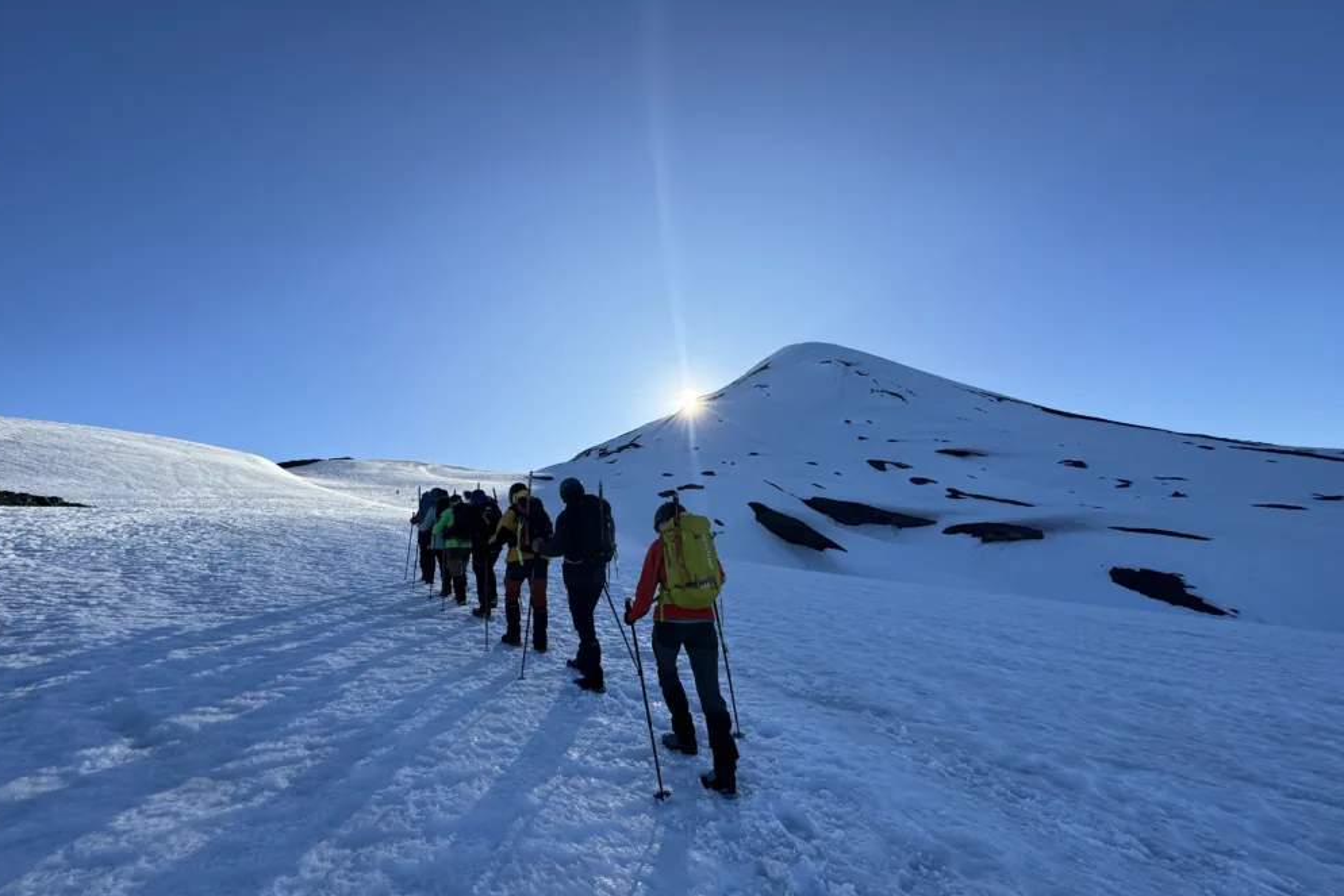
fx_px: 560
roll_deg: +4.2
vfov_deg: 77.2
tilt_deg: +11.3
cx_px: 653
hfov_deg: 100.4
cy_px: 485
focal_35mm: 15
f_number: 2.2
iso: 50
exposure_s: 1/2146
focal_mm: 2.22
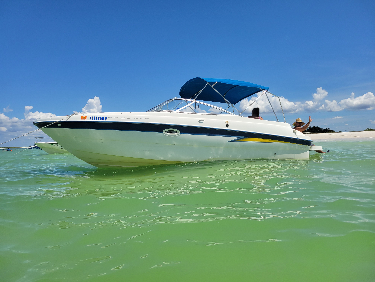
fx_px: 282
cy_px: 141
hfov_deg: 67.3
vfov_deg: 53.1
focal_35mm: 26
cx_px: 188
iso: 40
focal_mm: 5.4
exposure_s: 1/4769
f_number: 1.8
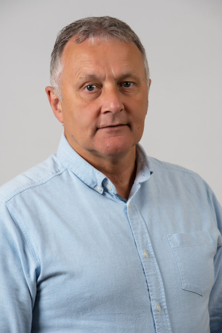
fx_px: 1570
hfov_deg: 8.1
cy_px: 166
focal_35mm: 170
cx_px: 111
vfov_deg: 12.1
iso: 100
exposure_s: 1/125
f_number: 9
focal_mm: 170
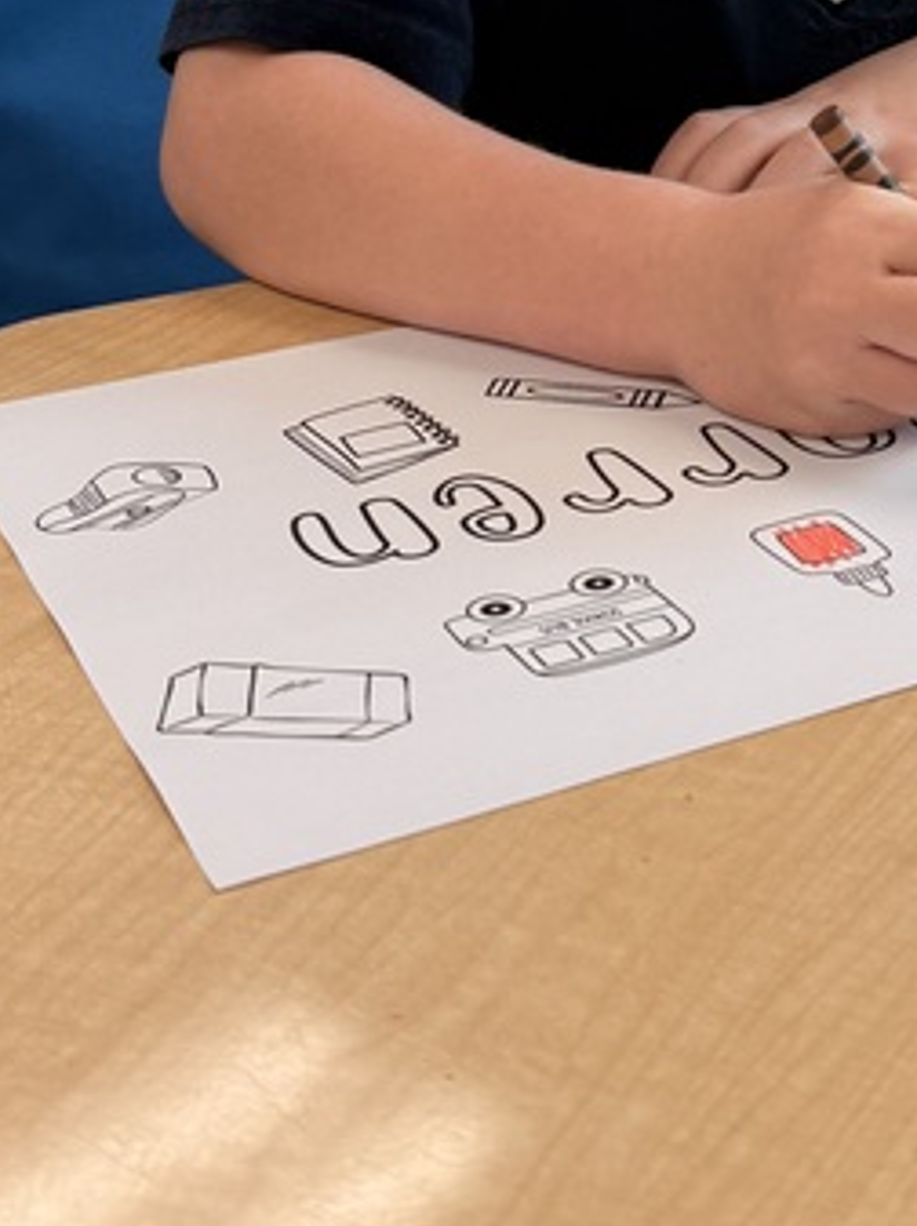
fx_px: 2583
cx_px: 859
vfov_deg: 25.8
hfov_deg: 19.7
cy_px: 120
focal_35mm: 73
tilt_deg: -18.1
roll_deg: -0.6
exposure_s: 1/234
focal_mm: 6.76
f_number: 1.78
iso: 100
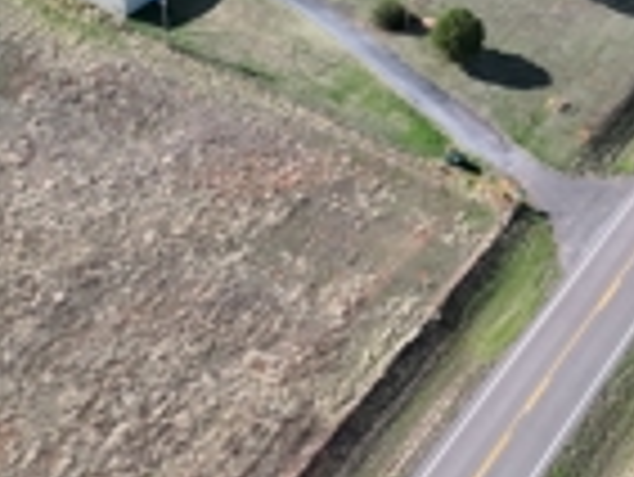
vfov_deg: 19.7
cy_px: -162
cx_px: 382
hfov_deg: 28.5
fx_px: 1246
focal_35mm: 68
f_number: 1.7
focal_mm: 6.72
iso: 130
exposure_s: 1/2500
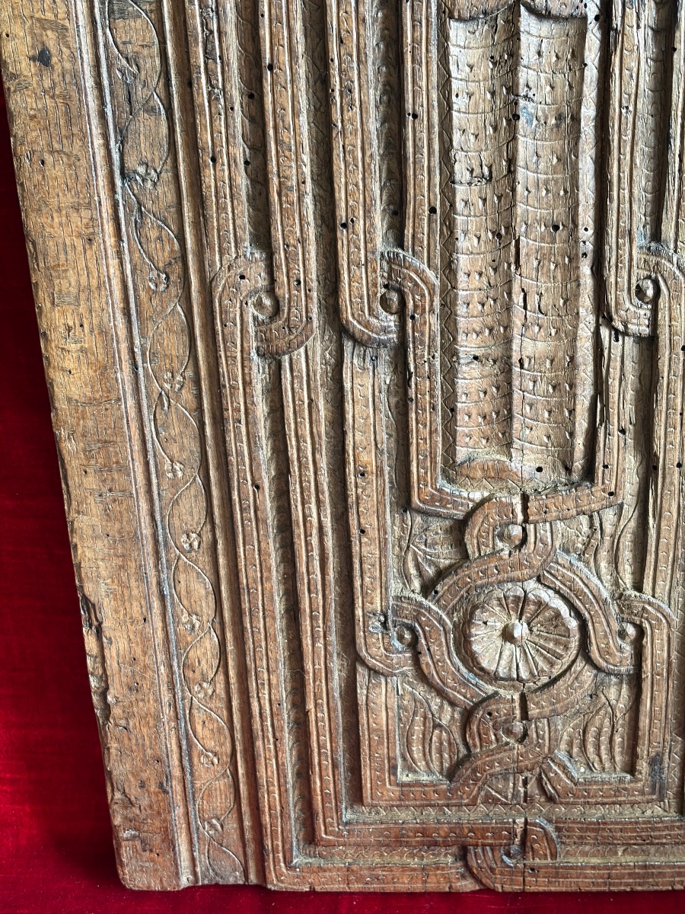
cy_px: 457
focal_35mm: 52
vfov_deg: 36.8
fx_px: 1372
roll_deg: +3.5
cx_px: 342
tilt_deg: -37.9
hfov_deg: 28.0
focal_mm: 5.96
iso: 160
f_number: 1.6
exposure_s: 1/55
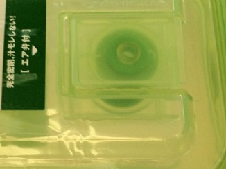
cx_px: 53
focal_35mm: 86
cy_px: 98
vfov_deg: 17.1
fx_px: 561
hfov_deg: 22.5
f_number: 2.4
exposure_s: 1/20
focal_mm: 4.28
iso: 200
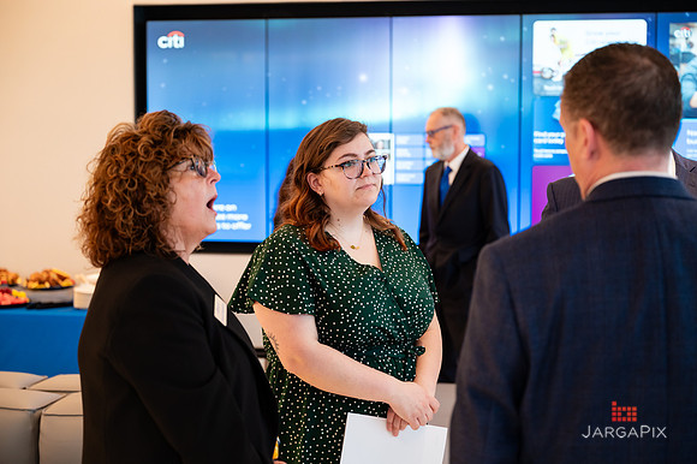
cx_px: 348
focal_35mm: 61
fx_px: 1184
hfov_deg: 32.8
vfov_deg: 22.2
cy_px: 232
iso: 1000
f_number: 3.2
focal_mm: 61
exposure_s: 1/250
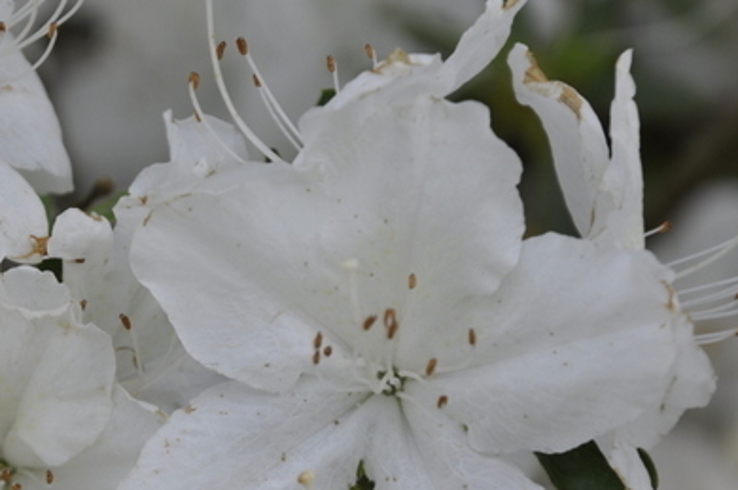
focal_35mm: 323
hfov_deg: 6.4
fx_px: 6614
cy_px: 414
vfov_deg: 4.2
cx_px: 62
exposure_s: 1/250
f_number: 8
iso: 200
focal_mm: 105
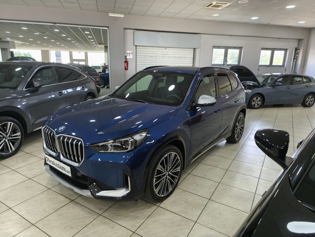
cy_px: 118
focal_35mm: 23
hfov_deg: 73.9
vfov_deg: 58.9
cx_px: 158
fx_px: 209
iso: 400
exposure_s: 1/50
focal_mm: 5.35
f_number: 1.7
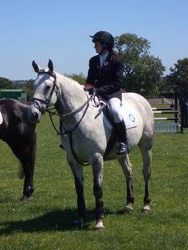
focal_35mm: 105
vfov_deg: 18.7
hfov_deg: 14.1
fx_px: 759
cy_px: 125
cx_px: 94
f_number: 4.8
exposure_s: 1/500
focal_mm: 17.4
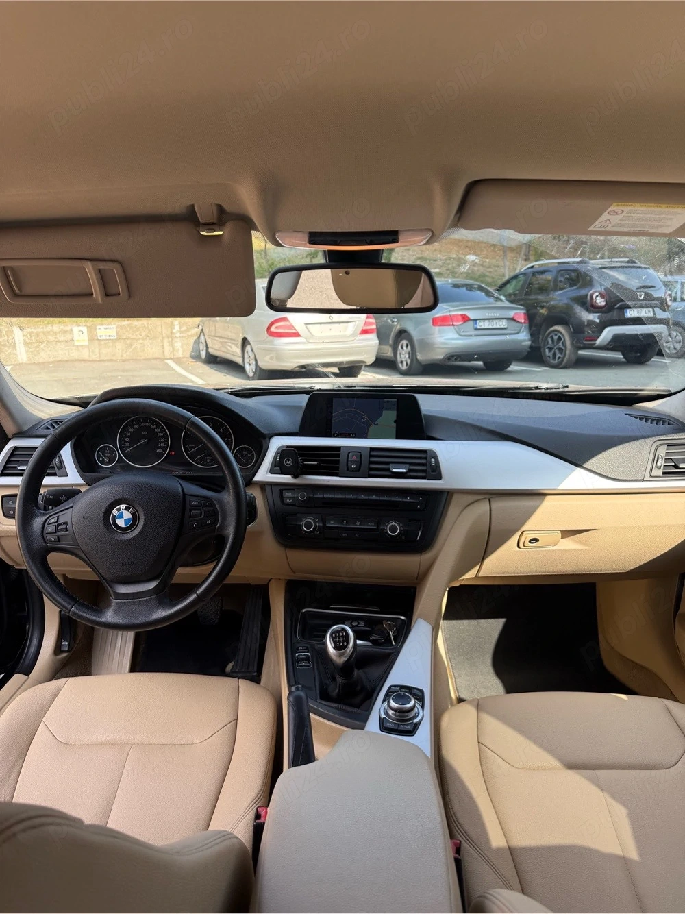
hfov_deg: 56.8
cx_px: 342
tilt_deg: -12.7
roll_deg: +0.1
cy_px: 457
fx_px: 633
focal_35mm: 24
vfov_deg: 71.6
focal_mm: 6.76
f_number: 1.78
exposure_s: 1/689
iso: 100
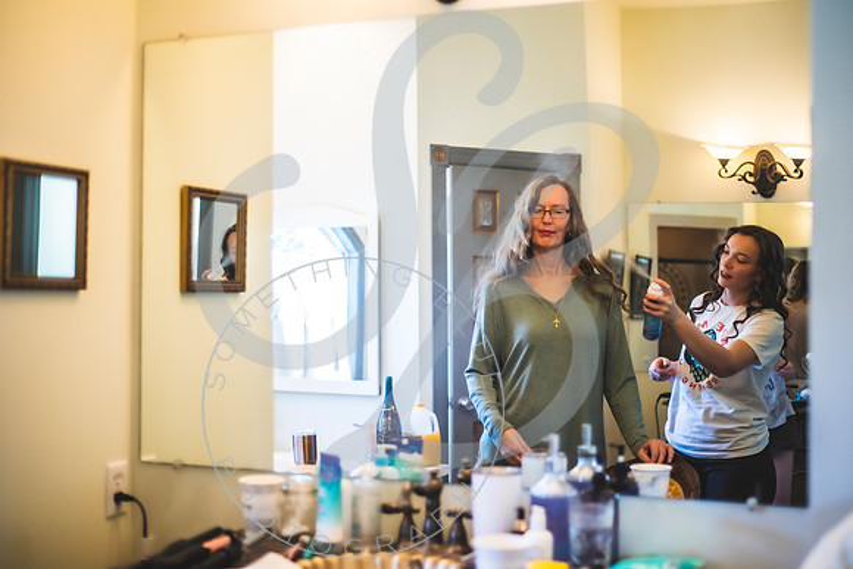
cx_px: 426
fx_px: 1185
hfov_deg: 39.6
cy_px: 284
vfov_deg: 27.0
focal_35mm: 50
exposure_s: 1/200
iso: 1600
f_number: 1.8
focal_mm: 50
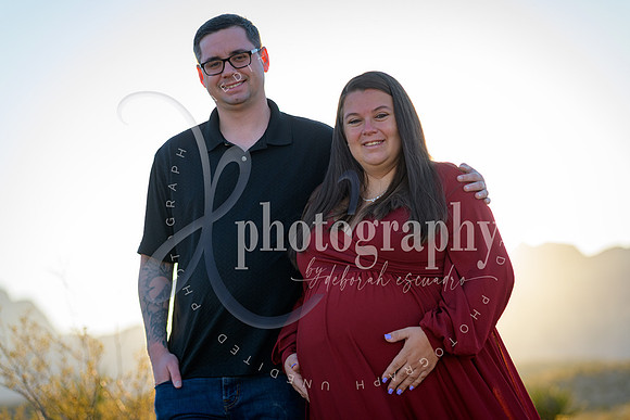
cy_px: 210
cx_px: 315
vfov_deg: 12.2
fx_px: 1960
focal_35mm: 112
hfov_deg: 18.3
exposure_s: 1/800
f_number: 3.5
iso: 250
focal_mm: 112
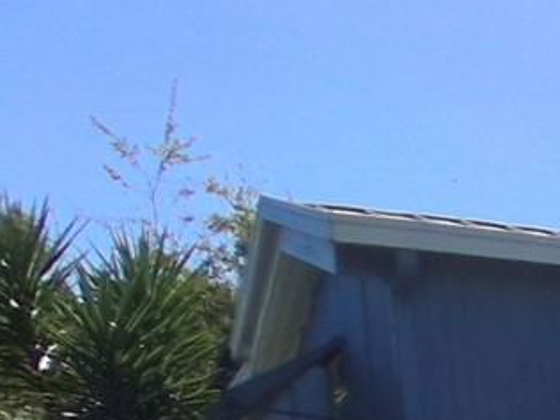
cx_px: 1354
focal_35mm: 86
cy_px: 829
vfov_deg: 14.4
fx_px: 1391
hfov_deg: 14.5
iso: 50
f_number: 2.2
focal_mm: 1.4
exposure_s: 1/1475
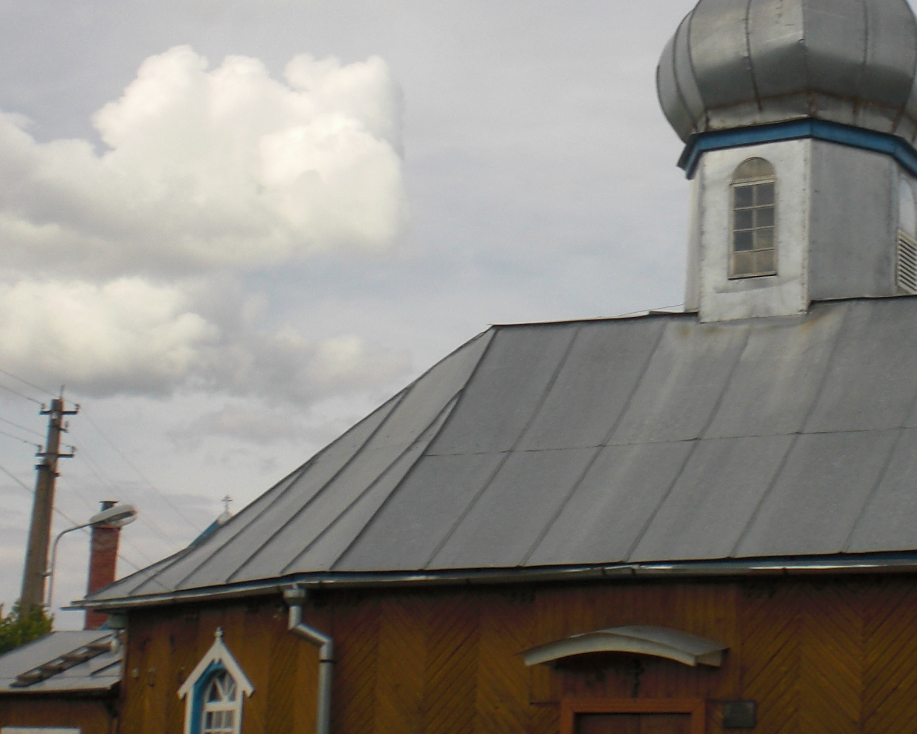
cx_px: 781
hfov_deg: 24.8
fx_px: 2035
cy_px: 359
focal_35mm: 75
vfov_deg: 20.4
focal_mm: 6.3
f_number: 5.6
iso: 64
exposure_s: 1/400
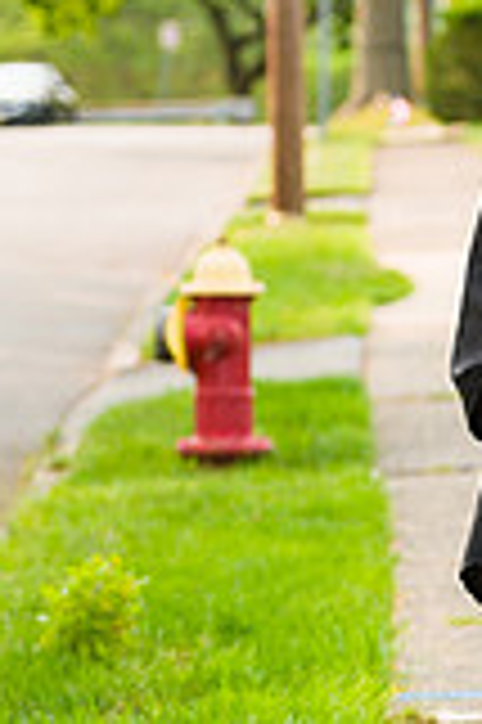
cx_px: 655
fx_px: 4850
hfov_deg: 5.6
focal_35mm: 241
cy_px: 346
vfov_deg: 8.6
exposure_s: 1/640
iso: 200
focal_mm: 86
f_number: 3.2
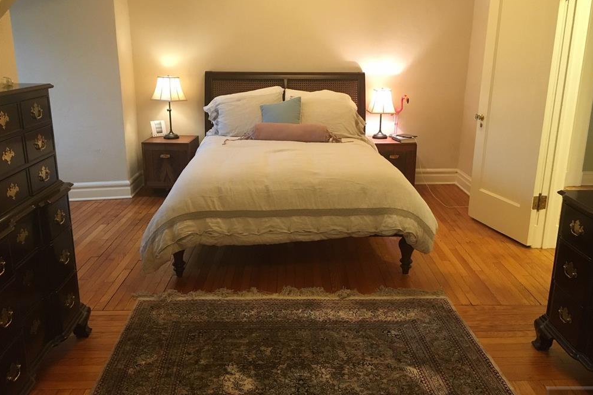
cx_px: 302
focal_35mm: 31
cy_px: 187
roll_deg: -0.4
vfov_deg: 42.3
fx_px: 511
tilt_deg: -15.6
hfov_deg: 60.3
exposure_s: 1/30
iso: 200
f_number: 2.2
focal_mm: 4.15
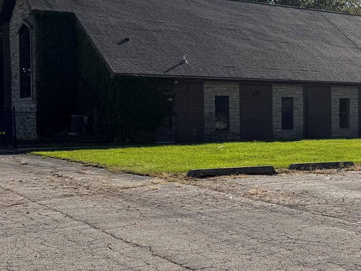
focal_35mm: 64
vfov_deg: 22.9
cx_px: 371
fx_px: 667
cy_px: 138
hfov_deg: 28.2
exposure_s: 1/6711
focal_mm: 6.76
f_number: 1.78
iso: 80
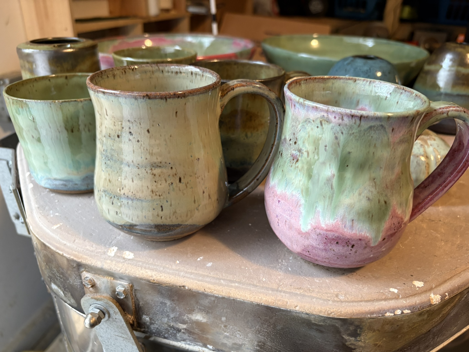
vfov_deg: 53.1
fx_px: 352
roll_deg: -1.4
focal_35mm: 26
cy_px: 176
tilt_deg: -26.7
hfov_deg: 67.3
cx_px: 234
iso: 250
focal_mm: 5.96
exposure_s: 1/60
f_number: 1.6
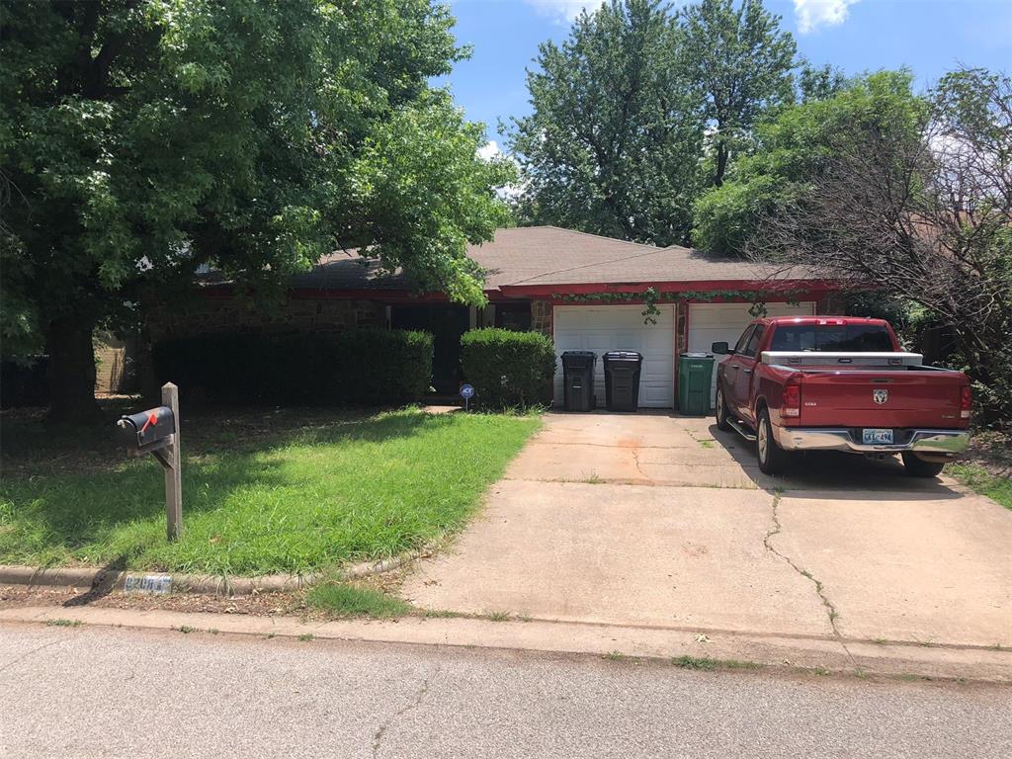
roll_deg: +0.3
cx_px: 506
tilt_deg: -1.4
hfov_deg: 63.4
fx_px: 819
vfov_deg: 49.7
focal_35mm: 28
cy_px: 380
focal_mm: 3.99
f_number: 1.8
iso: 20
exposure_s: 1/1453
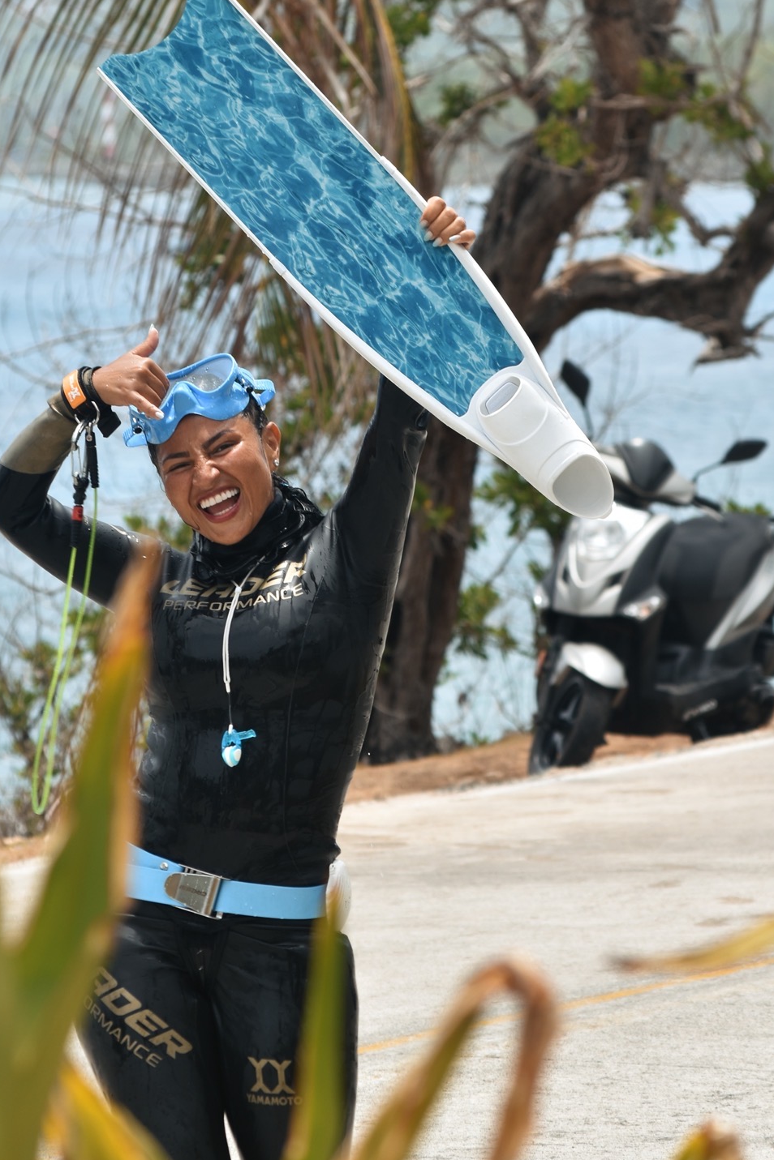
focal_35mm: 272
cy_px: 451
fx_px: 8761
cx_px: 330
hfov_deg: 5.1
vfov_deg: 7.6
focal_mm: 135
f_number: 8
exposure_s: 1/250
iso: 110
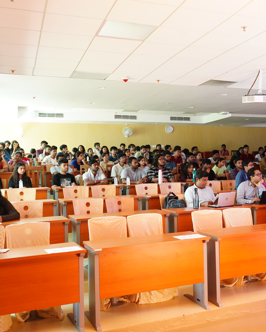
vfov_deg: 44.8
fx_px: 404
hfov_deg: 36.0
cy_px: 164
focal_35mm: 41
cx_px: 184
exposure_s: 1/60
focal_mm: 28
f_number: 5.6
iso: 6400
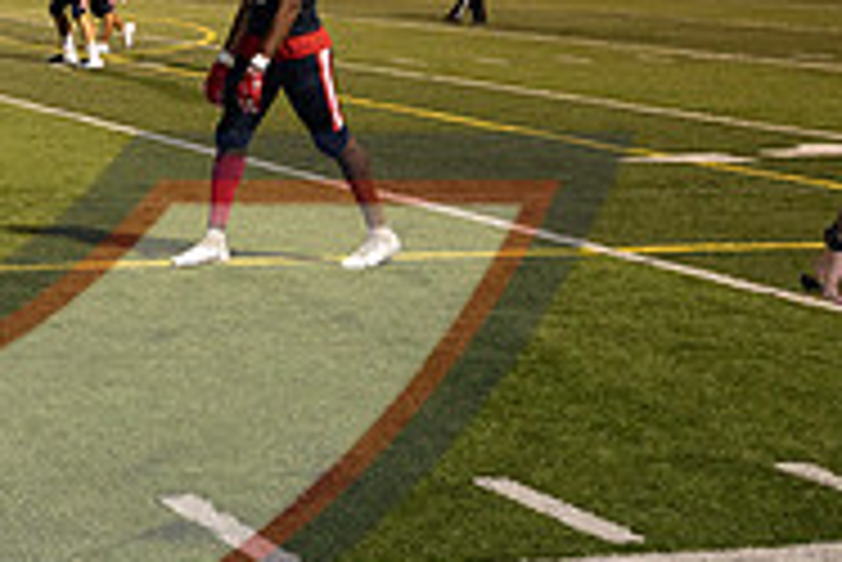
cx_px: -356
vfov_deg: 14.4
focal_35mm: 93
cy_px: -49
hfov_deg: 19.5
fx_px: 2177
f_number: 4
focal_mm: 30
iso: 2800
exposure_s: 1/200
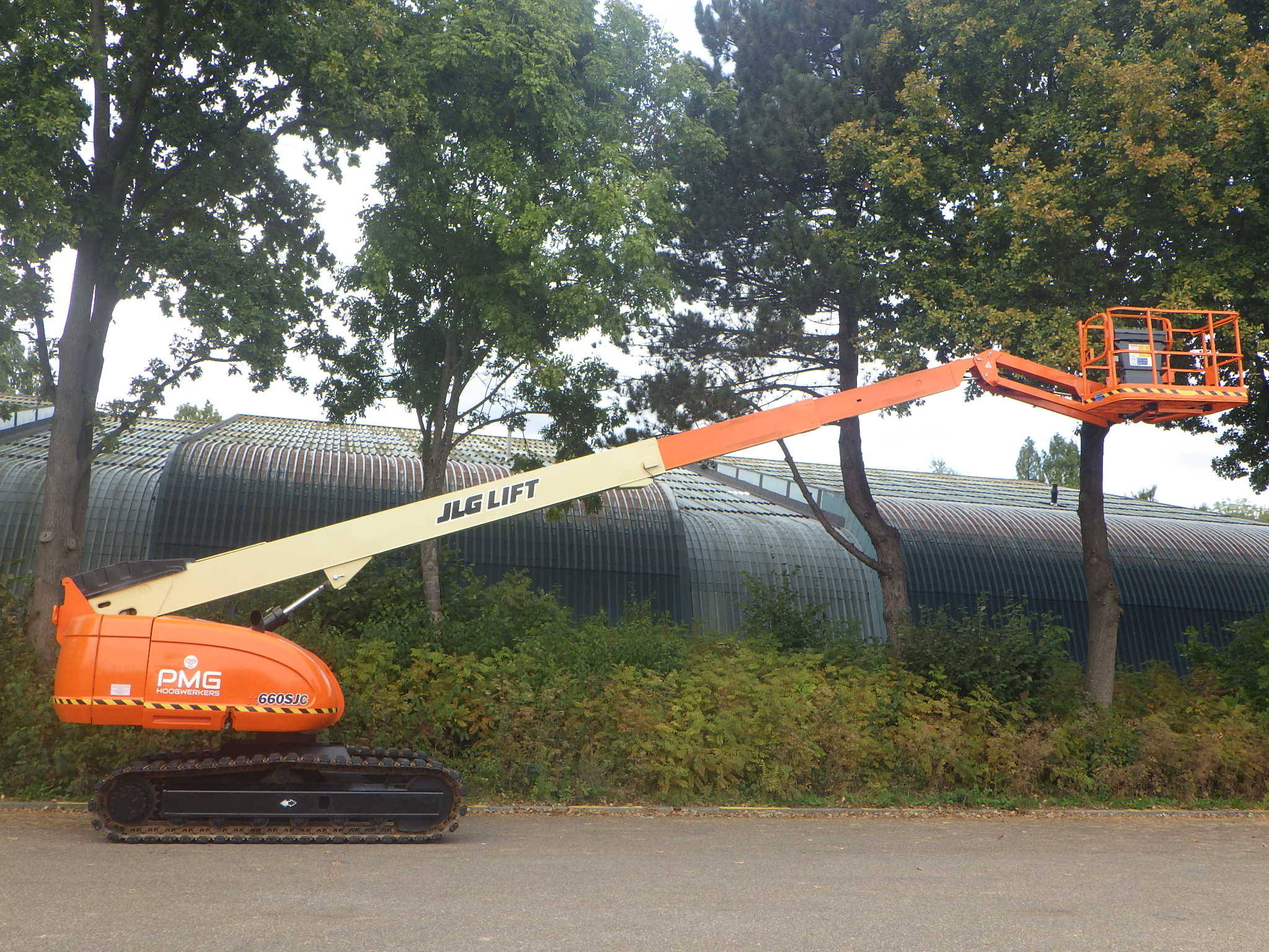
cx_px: 634
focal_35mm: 34
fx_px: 1246
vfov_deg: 41.8
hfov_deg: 54.0
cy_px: 476
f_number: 4.6
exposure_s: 1/200
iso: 125
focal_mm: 6.1
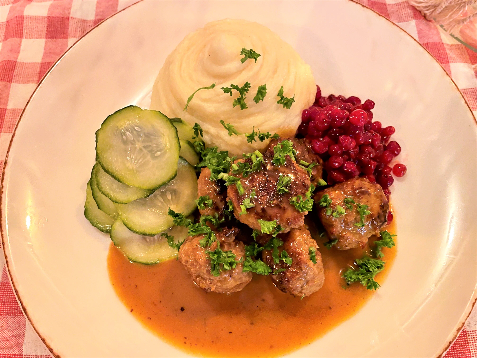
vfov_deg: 53.1
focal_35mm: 26
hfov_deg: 67.3
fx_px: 358
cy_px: 179
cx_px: 238
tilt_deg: -68.8
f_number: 1.6
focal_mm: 4.2
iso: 1000
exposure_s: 1/14
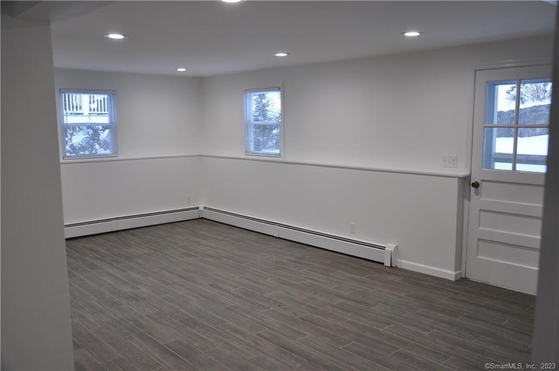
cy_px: 186
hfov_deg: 59.6
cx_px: 280
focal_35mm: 32
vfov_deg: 41.6
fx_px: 488
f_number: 4
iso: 560
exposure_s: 1/60
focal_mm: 21
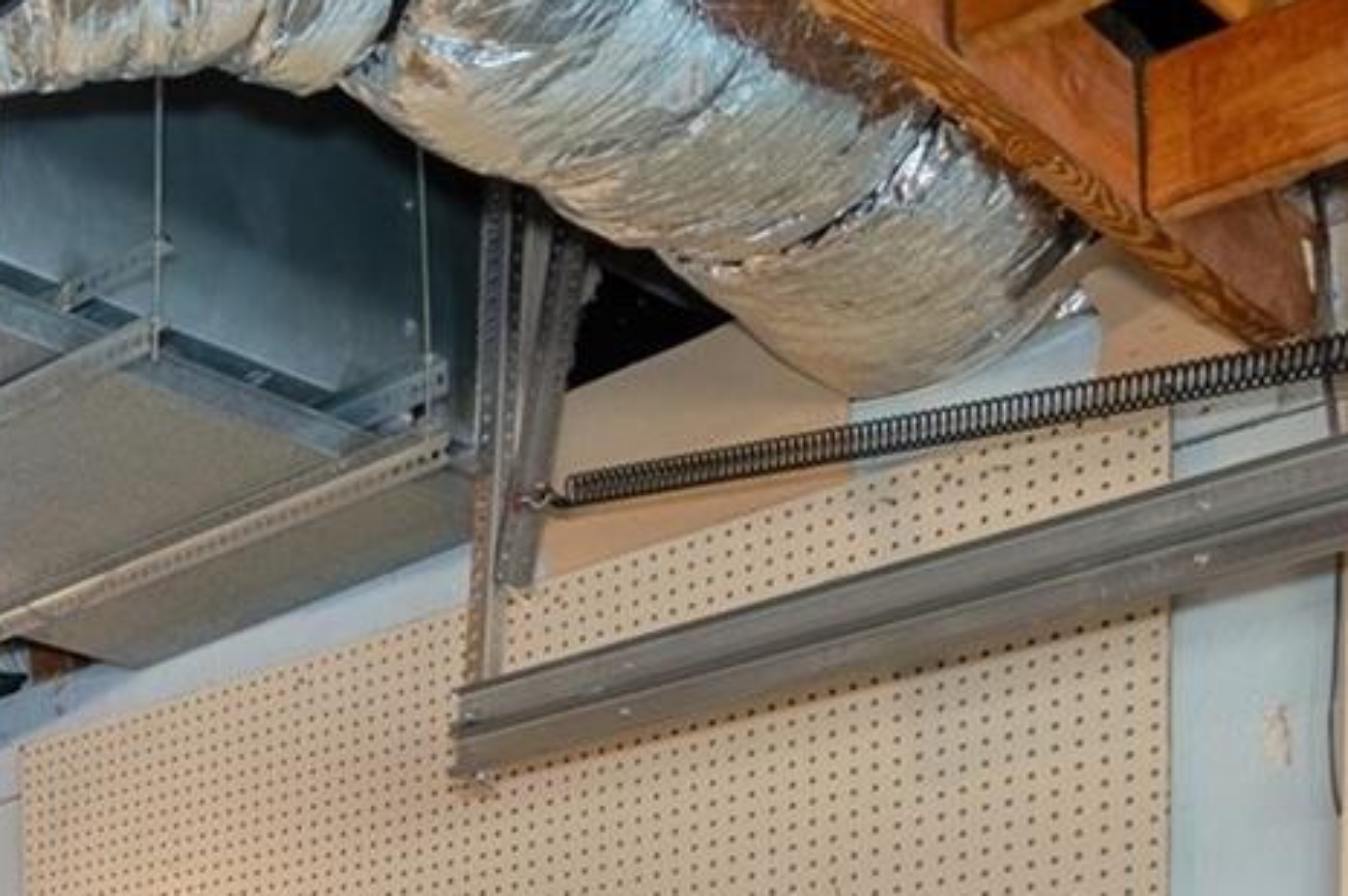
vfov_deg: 18.2
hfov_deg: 27.6
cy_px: 1517
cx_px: -359
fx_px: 2319
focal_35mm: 62
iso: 320
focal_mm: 18
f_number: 8
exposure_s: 1/2.5
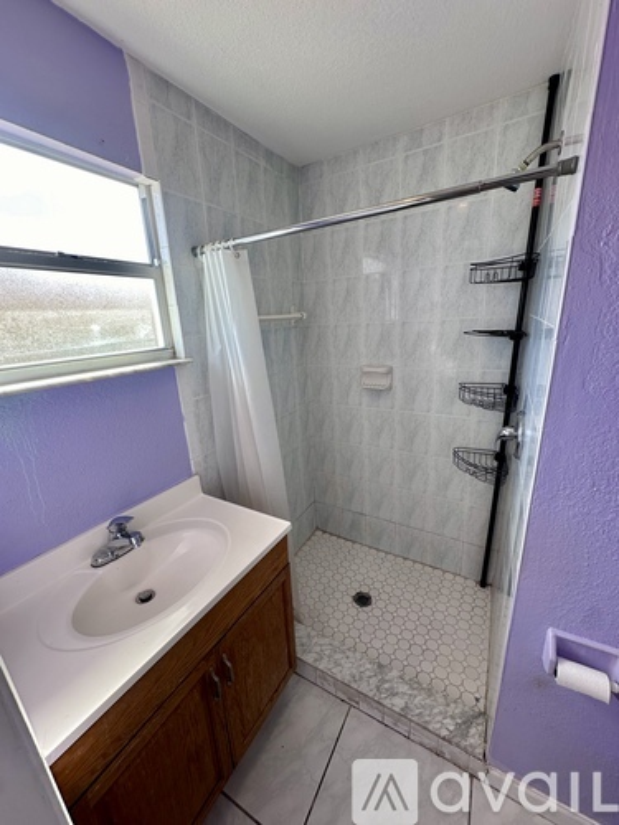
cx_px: 310
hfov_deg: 85.7
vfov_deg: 102.1
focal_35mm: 14
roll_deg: +2.5
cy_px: 412
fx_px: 334
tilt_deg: -16.1
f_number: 2.2
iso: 50
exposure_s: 1/120
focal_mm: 2.22
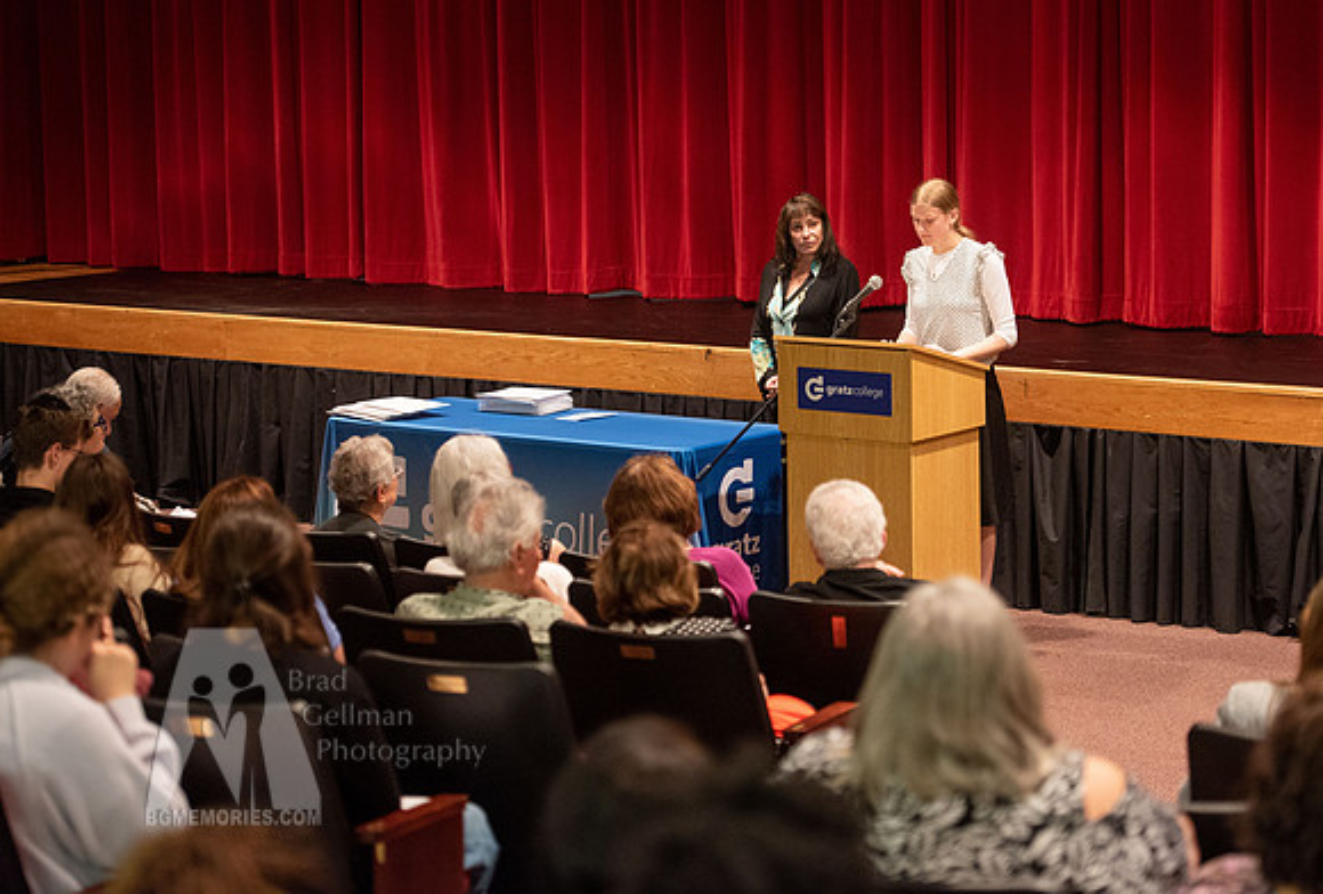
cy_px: 412
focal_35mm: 93
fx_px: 3414
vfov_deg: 14.9
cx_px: 723
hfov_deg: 21.9
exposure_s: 1/80
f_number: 2.8
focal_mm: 85
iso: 2500
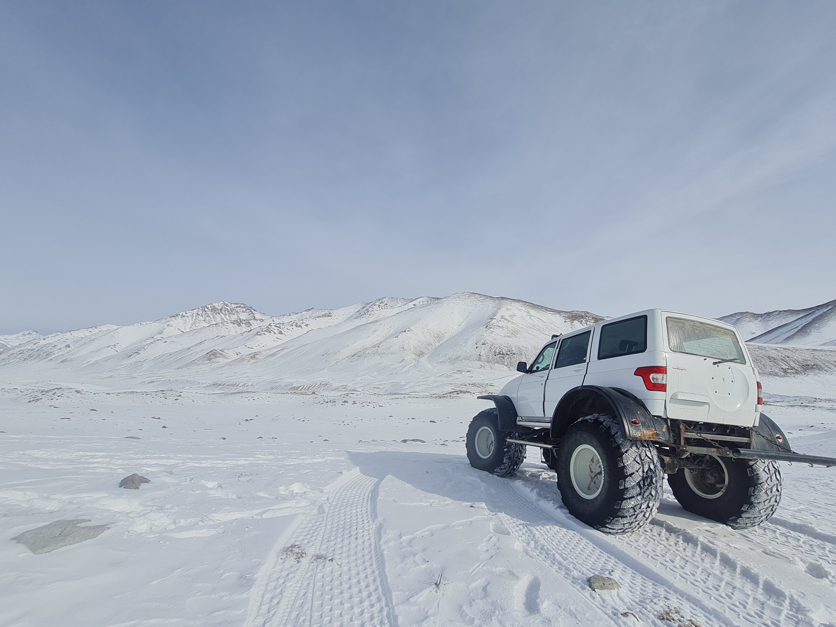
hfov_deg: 97.8
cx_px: 462
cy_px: 354
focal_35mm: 15
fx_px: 362
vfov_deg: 81.3
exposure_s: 1/3360
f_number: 2.2
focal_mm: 1.74
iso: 50
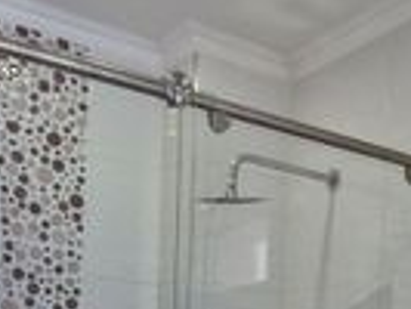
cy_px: 464
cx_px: 391
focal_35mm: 65
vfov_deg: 19.7
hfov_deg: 28.3
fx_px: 772
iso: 64
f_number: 2.2
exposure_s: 1/60
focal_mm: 1.74
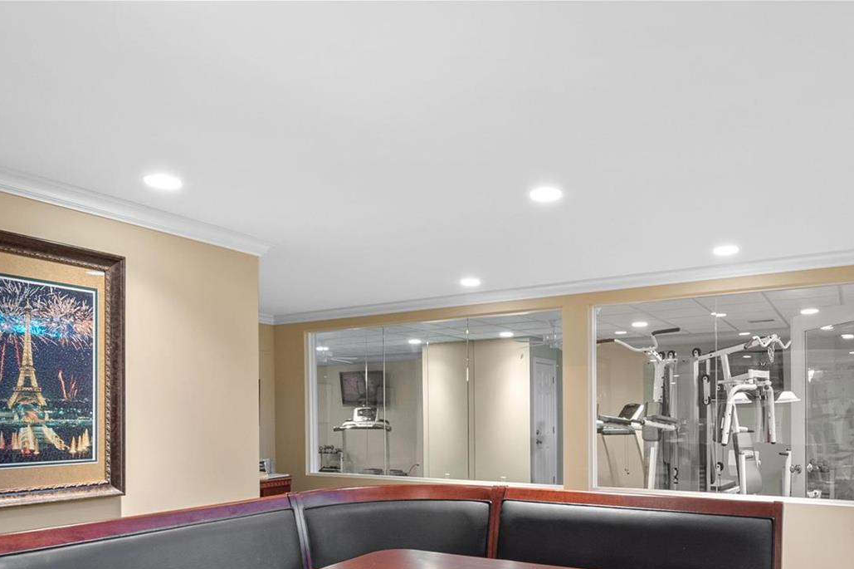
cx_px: 483
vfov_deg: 44.5
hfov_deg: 65.2
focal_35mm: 28
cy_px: 442
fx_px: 664
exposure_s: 1
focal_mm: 9
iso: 400
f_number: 8
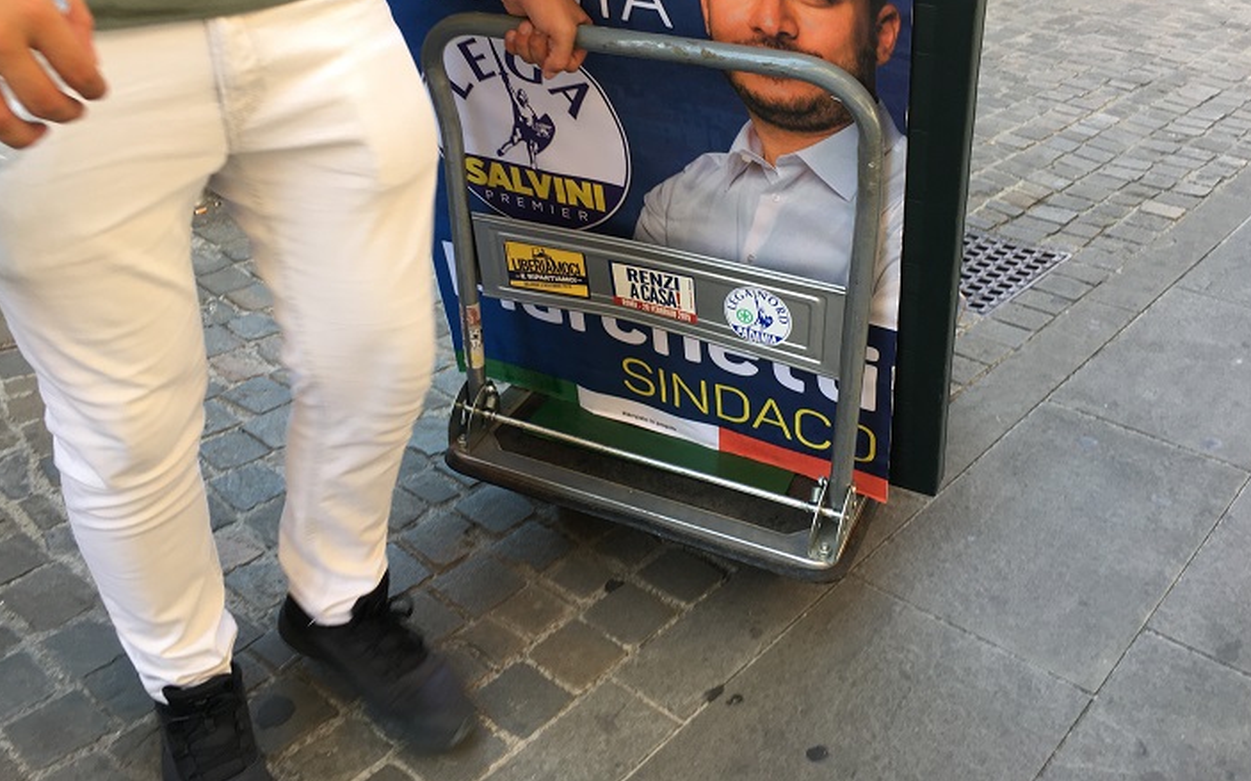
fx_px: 1193
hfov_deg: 55.3
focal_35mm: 35
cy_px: 253
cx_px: 587
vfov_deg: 35.9
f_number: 2.2
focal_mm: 4.15
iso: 32
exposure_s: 1/100
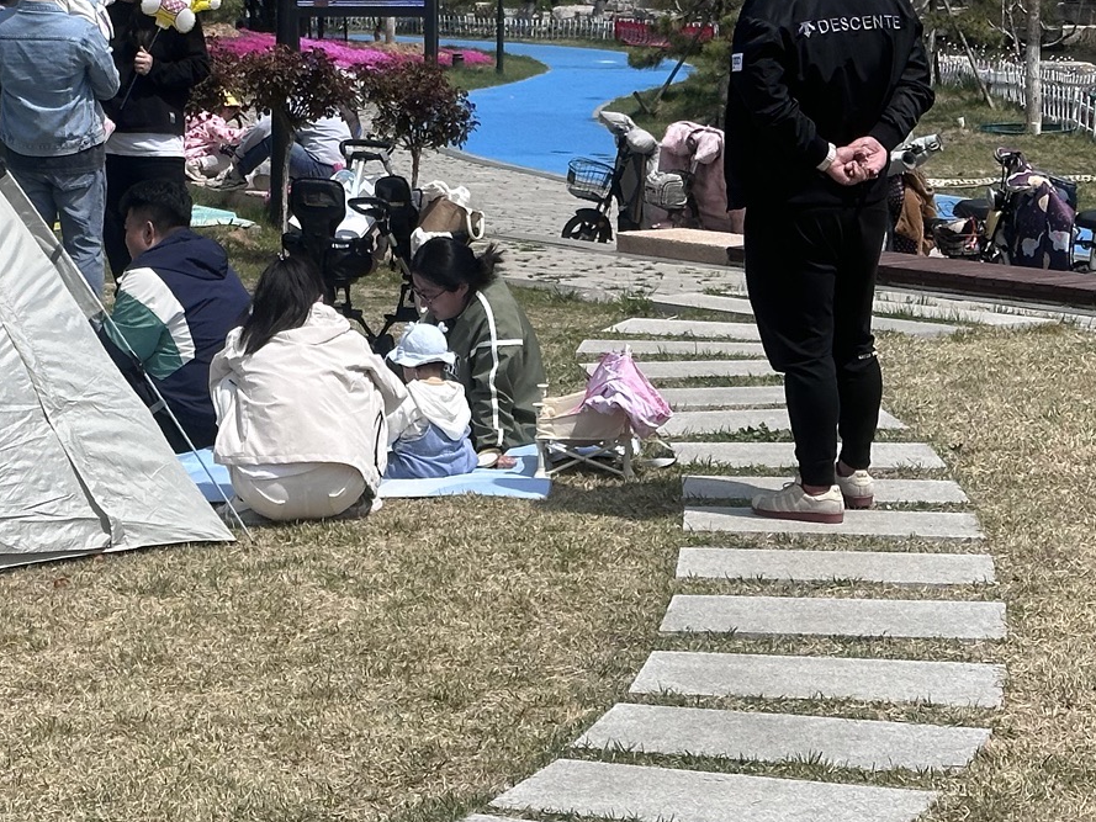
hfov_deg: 18.1
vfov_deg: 13.6
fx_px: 3420
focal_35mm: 108
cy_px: 158
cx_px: 260
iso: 64
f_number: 1.78
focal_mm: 6.86
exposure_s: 1/6623
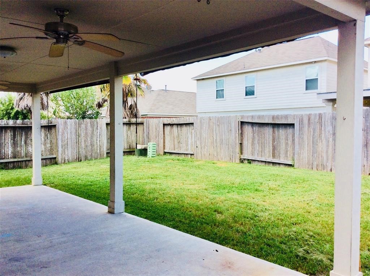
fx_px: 341
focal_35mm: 32
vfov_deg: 44.0
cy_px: 138
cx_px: 185
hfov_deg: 56.9
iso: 32
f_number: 2.4
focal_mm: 3.3
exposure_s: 1/525
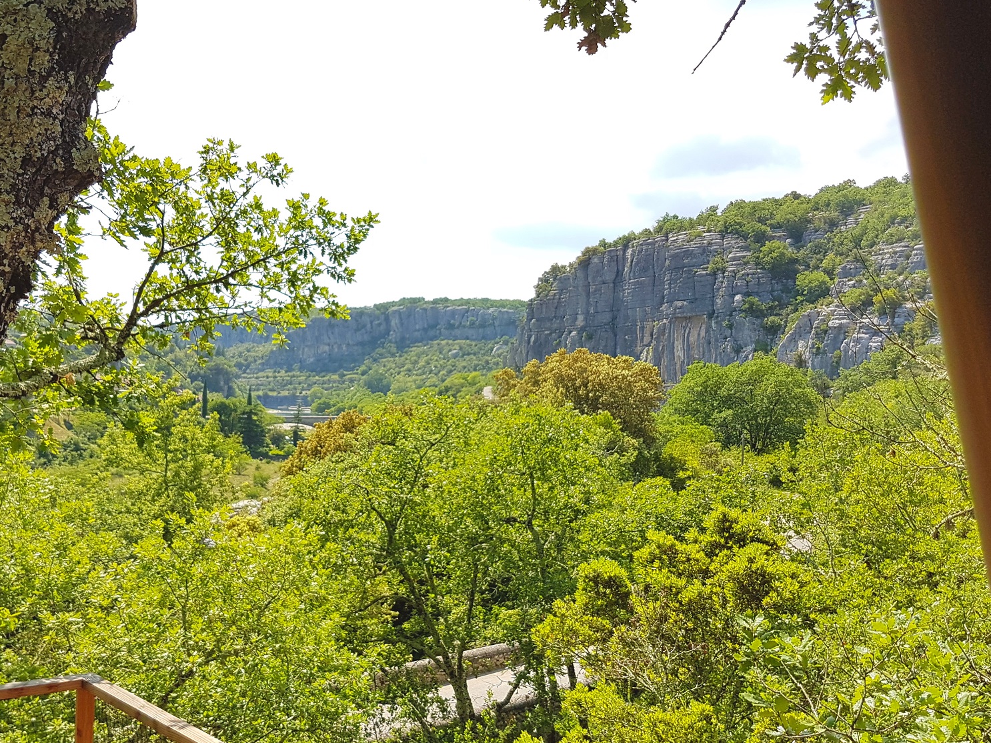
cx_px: 400
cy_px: 440
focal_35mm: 35
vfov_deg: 40.5
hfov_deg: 52.3
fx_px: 1002
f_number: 1.7
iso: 40
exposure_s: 1/1388
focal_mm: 4.2
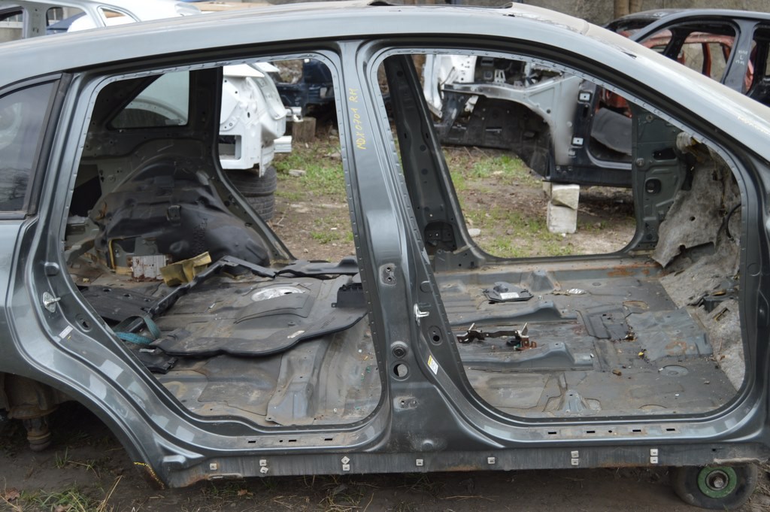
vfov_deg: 34.2
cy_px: 256
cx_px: 385
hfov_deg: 49.6
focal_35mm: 39
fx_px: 833
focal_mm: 26
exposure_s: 1/125
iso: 180
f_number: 5.6
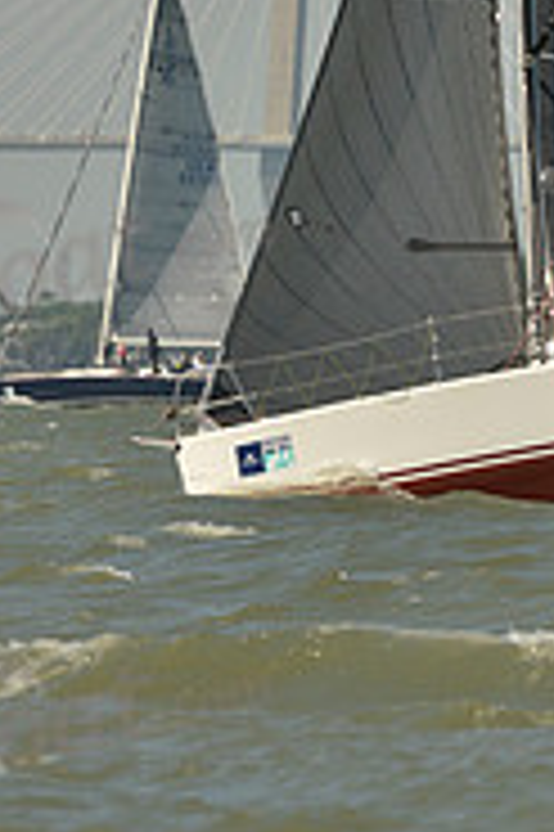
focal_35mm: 973
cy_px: 0
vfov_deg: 2.1
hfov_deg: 1.4
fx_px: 22500
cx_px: 507
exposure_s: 1/1600
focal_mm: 310
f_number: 8
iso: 280
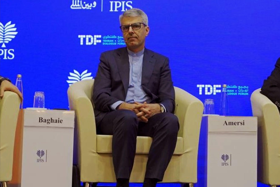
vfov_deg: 4.6
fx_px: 2334
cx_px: 140
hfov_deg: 6.9
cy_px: 94
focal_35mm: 300
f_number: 2.8
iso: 3200
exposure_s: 1/160
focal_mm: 200
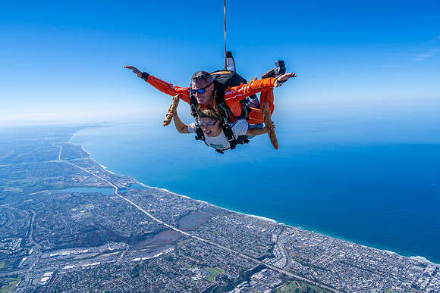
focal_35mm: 26
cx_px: 220
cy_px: 146
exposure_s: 1/1600
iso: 800
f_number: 11
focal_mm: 26
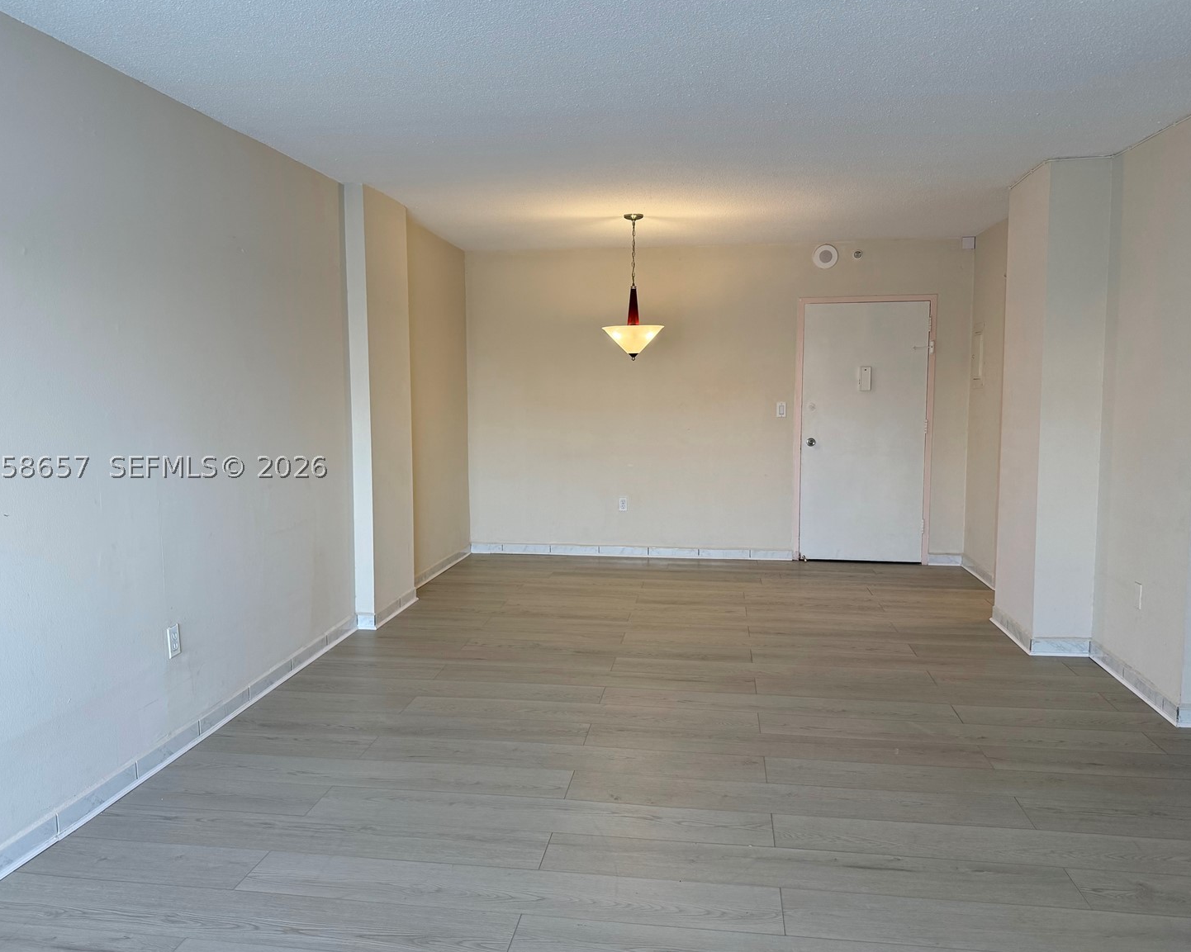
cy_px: 467
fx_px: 916
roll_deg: +0.5
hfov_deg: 66.0
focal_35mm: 26
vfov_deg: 54.9
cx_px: 580
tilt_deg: -4.0
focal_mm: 6.76
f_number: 1.78
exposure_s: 1/120
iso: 160
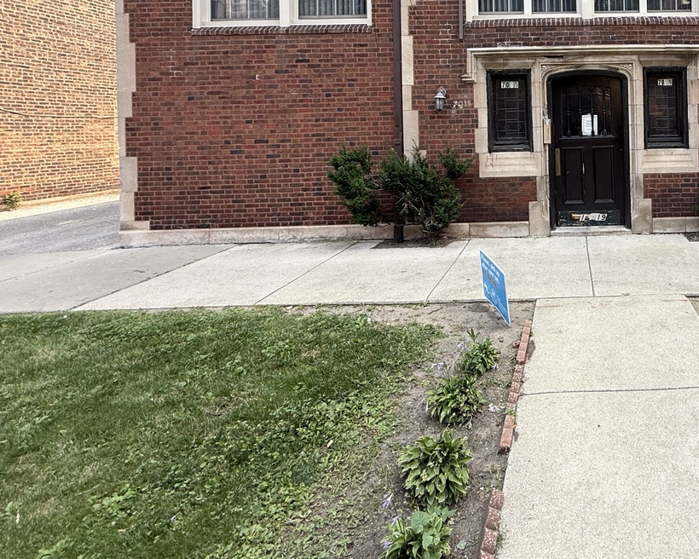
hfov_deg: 63.1
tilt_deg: -1.7
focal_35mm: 24
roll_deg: +0.8
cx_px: 576
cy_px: 117
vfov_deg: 54.9
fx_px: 497
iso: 50
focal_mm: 2.22
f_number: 2.2
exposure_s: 1/217
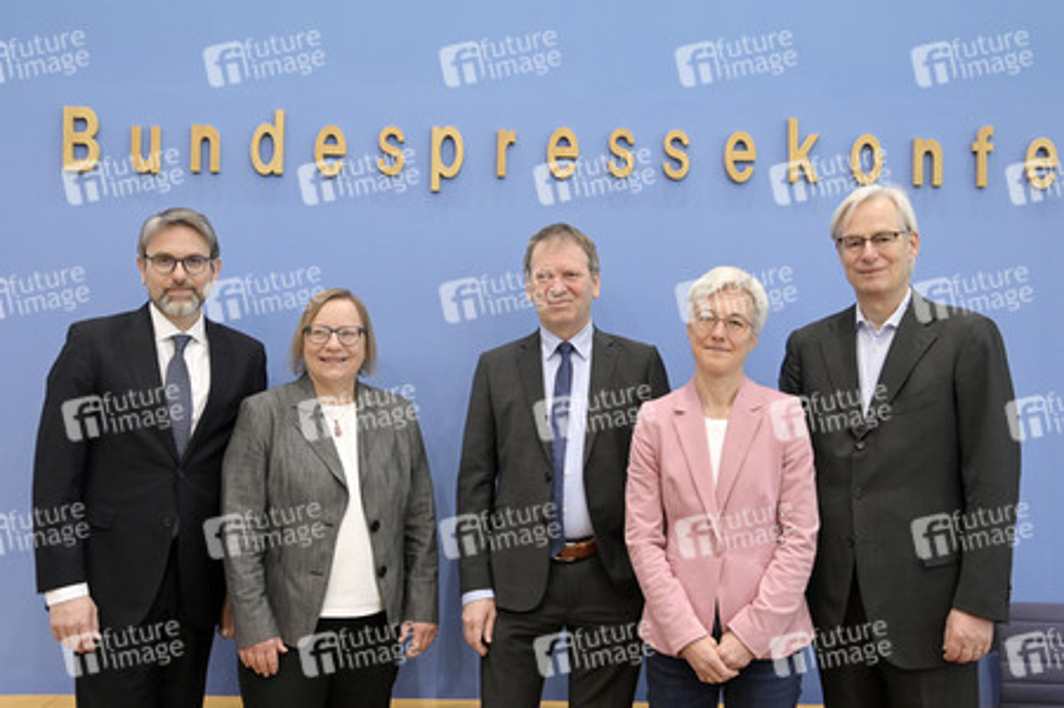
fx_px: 1034
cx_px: 532
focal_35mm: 35
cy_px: 354
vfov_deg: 37.8
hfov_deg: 54.5
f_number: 5
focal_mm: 35
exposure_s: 1/400
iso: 3200
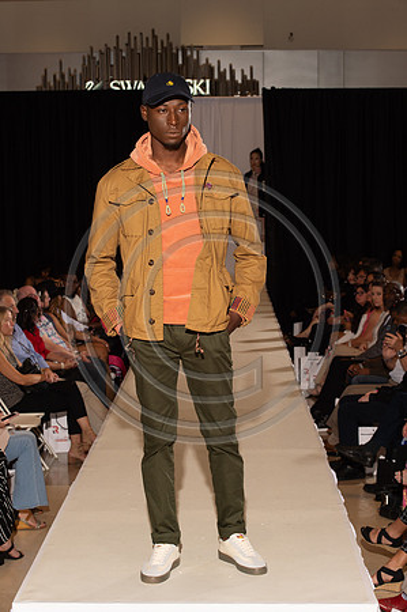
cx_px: 204
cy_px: 306
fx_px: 1275
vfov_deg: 27.0
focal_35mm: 75
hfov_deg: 18.1
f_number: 9
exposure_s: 1/250
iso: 800
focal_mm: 75
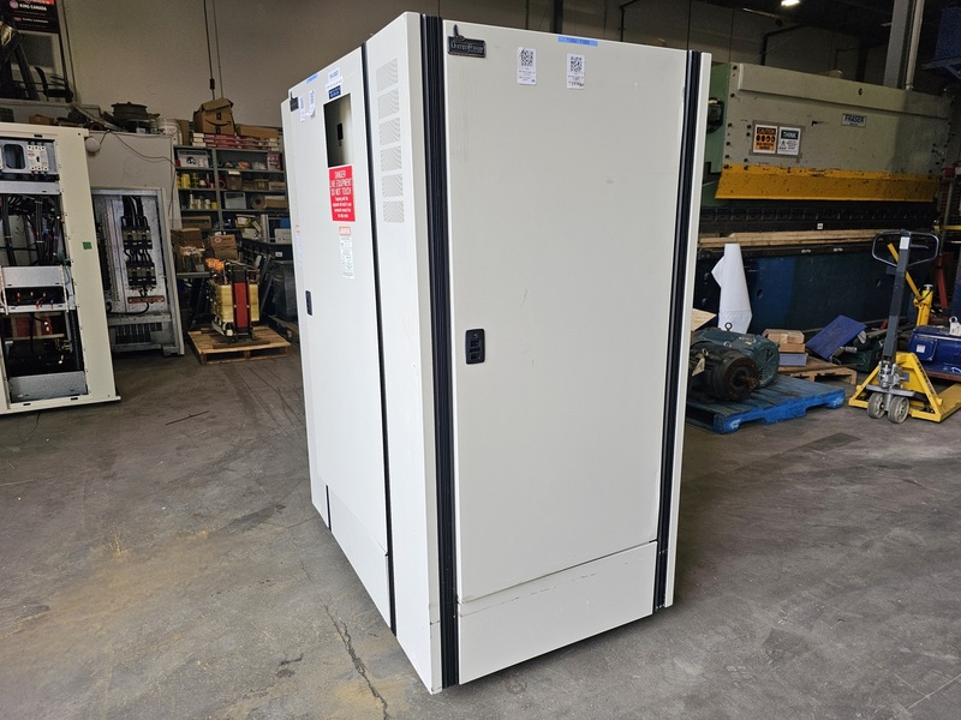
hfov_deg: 73.9
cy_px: 360
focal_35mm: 23
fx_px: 639
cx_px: 480
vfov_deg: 58.9
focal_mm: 6.3
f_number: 1.7
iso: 80
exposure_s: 1/370
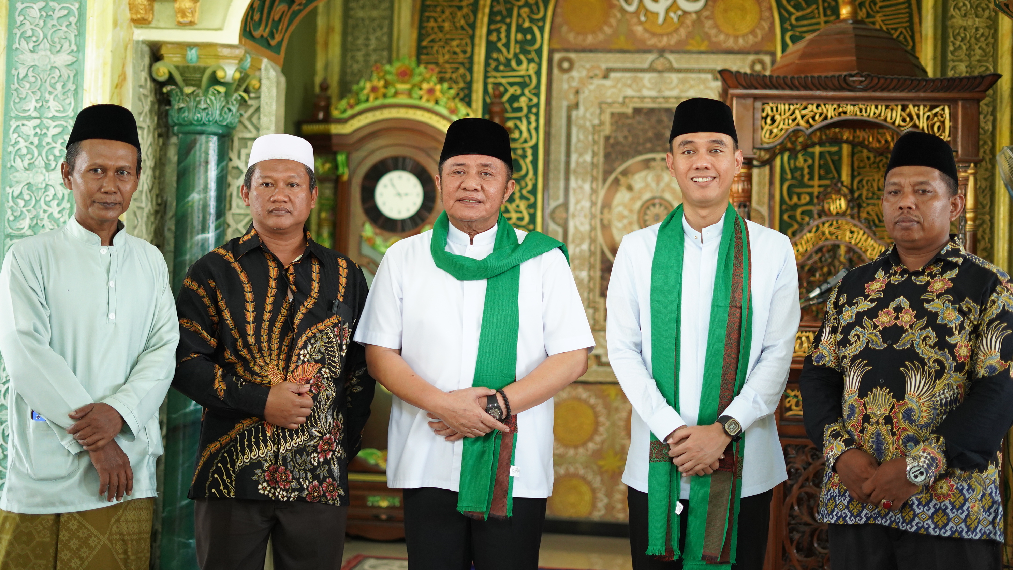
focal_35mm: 53
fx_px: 1424
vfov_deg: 22.6
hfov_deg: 39.2
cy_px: 247
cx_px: 510
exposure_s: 1/320
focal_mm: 50
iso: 2000
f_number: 2
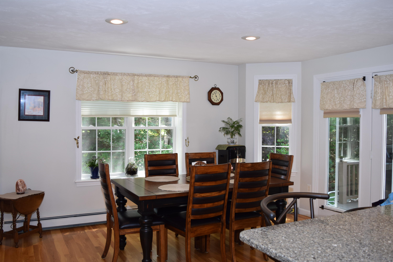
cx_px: 196
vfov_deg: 40.0
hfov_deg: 57.2
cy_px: 131
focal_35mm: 33
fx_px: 360
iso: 400
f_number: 5
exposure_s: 1/100
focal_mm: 22
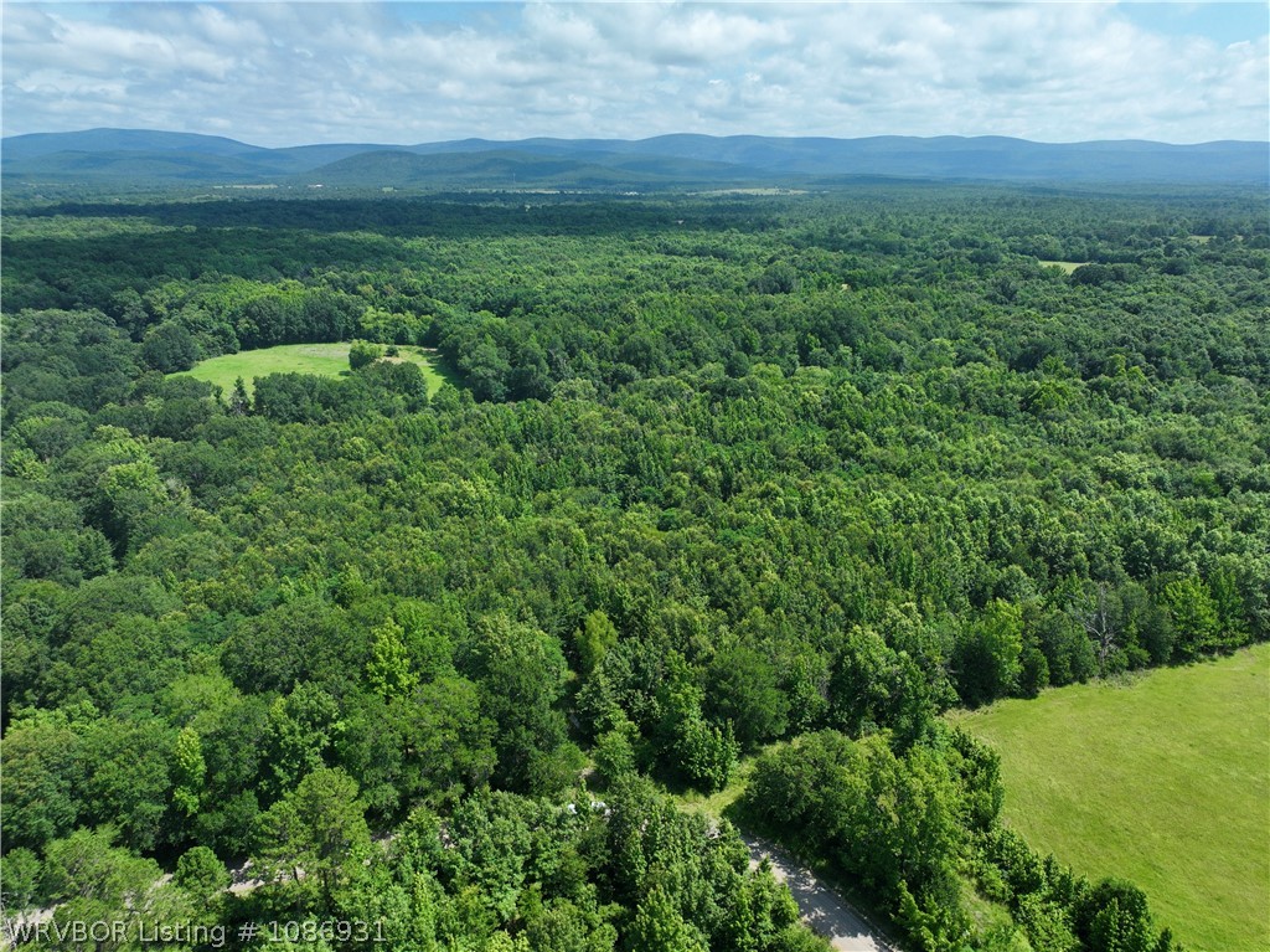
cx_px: 635
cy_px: 476
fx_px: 880
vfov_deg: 56.8
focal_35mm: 24
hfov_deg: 71.6
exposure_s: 1/1600
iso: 120
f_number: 2.8
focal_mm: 12.29
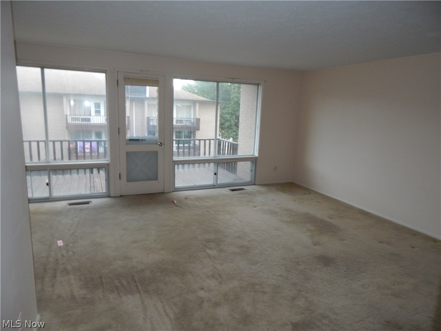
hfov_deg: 76.4
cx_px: 220
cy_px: 166
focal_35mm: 22
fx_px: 280
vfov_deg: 61.1
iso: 200
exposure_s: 1/30
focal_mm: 4
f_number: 3
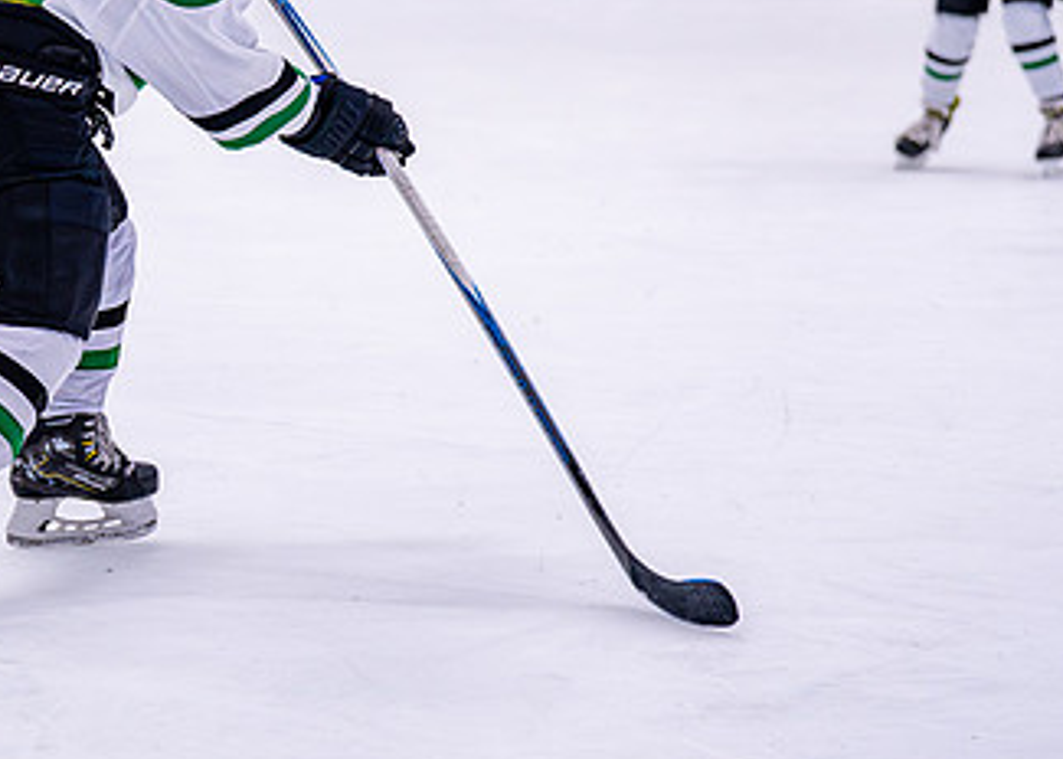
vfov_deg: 9.6
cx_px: 110
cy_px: 146
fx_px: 4497
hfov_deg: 13.4
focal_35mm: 149
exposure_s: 1/1250
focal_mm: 70
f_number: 2.8
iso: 2500
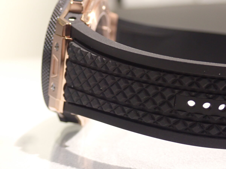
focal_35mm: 62
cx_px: 113
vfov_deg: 23.7
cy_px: 84
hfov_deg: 31.2
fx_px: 405
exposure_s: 1/60
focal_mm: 11.09
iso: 640
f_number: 3.6
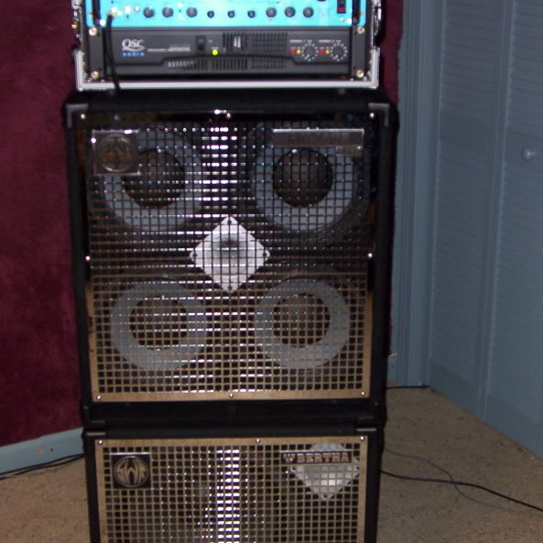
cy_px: 307
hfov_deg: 28.2
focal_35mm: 61
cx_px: 269
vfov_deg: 28.1
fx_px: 1083
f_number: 3.16
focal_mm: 7.88
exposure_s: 1/37.4
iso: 140
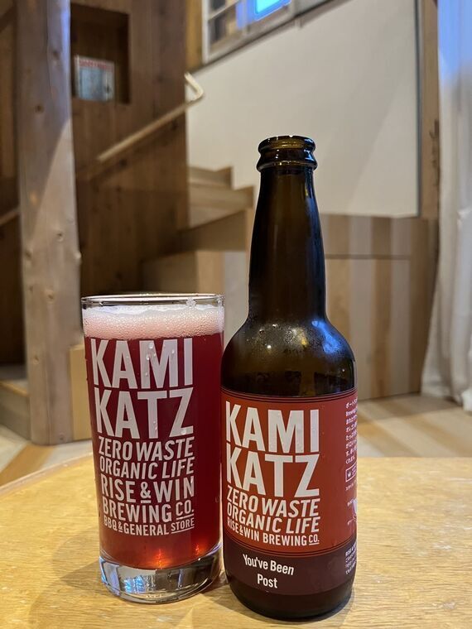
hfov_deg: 53.1
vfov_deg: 67.3
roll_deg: +0.5
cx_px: 236
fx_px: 473
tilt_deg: -4.7
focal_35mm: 26
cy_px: 314
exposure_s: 1/60
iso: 500
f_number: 1.6
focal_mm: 5.1
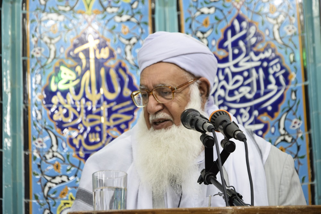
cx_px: 160
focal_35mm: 135
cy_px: 107
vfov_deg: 10.2
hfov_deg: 15.2
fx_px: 1204
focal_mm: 90
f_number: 5.6
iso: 1000
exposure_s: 1/30
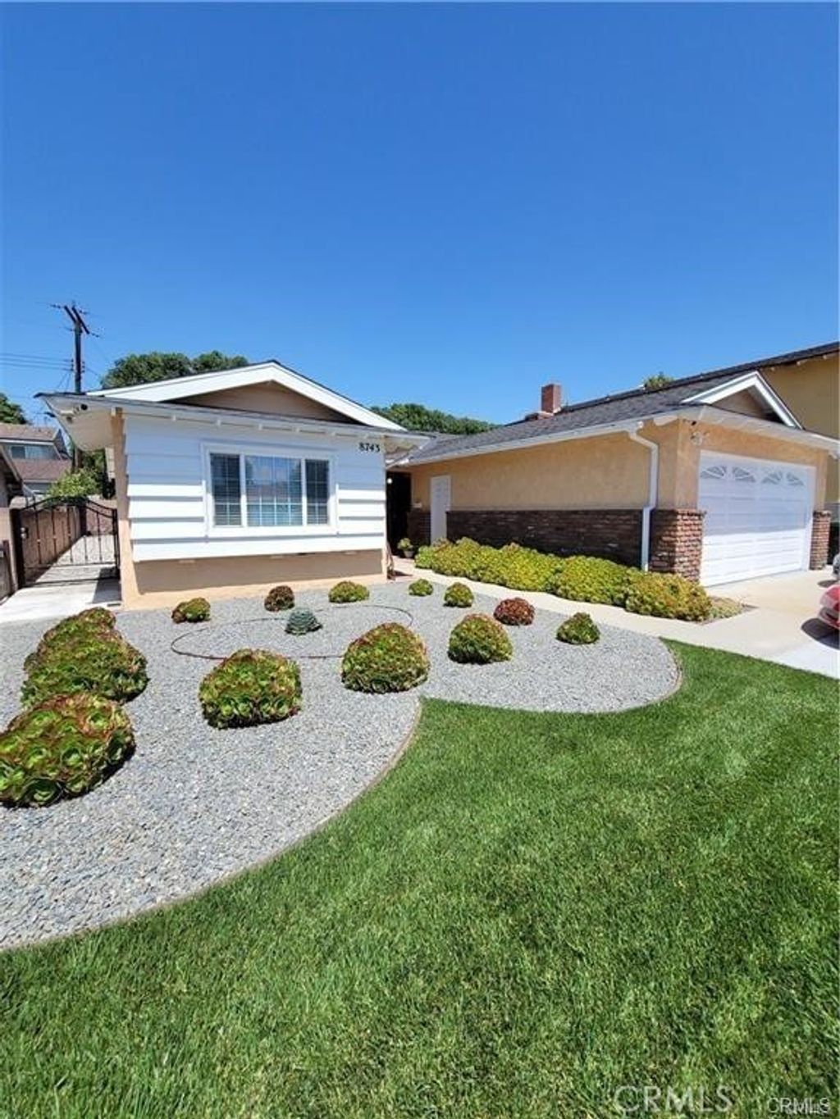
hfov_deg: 89.9
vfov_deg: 106.2
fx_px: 421
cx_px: 420
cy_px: 560
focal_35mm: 13
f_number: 2.2
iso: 64
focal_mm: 2.2
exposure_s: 1/1814
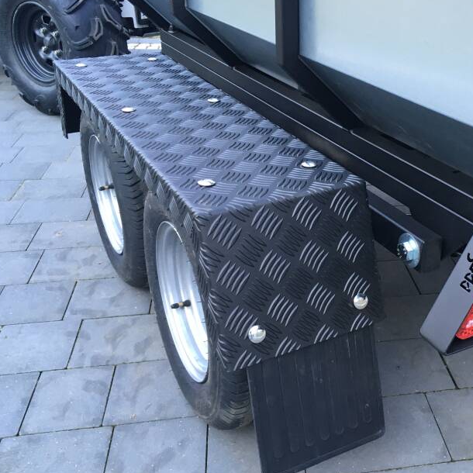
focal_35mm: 42
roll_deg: -1.2
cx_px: 375
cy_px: 221
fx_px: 649
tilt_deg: -24.2
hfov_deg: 38.6
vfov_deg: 40.0
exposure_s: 1/33
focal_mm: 4.15
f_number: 2.2
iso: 32
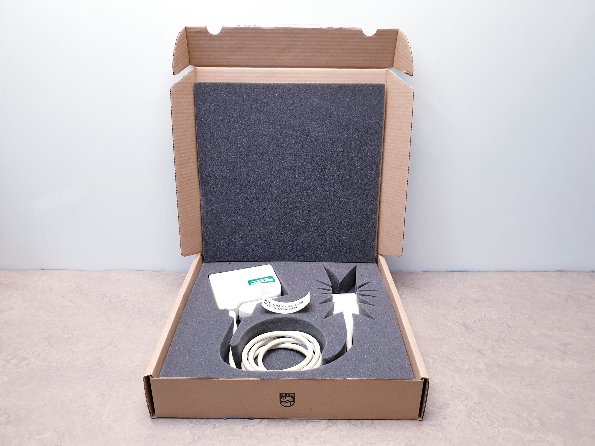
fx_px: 447
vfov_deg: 53.1
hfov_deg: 67.3
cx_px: 298
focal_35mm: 26
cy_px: 223
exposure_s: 1/50
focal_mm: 4.3
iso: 100
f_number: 2.4
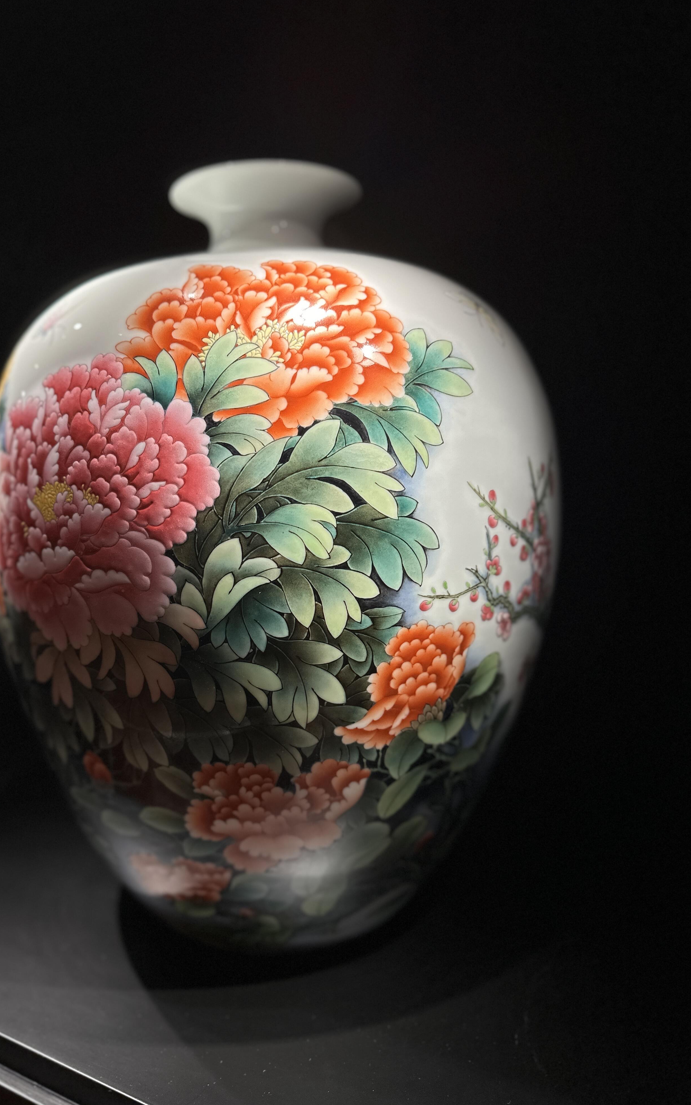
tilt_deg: -5.4
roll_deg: +0.2
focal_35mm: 26
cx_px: 268
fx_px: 783
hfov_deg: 47.3
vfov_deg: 70.4
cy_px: 547
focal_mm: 6.86
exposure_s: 1/154
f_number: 1.78
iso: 64
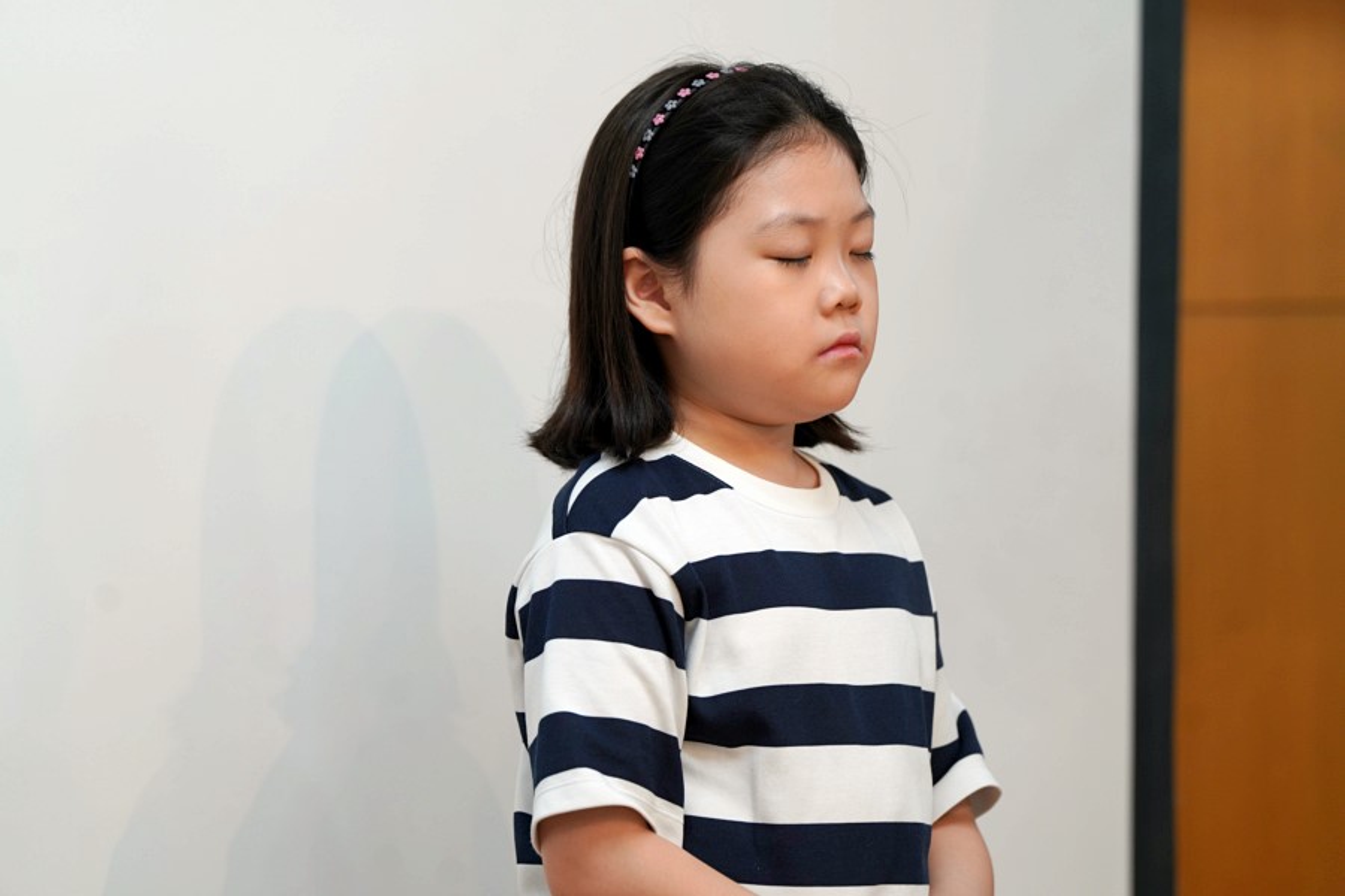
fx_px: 5940
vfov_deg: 8.6
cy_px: 448
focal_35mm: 159
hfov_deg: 12.9
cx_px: 672
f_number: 4
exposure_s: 1/160
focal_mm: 159
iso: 640
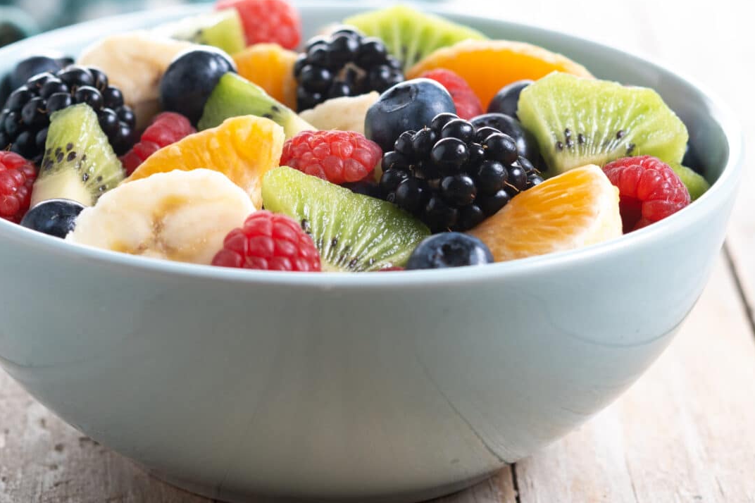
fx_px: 2704
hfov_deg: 15.9
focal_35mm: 129
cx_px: 313
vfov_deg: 10.6
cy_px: 232
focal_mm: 60
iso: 100
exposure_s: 1/200
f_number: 5.6
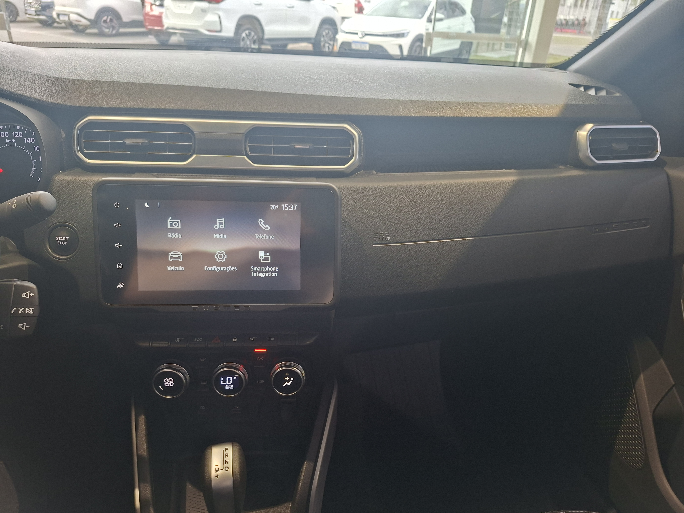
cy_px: 256
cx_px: 342
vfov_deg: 58.9
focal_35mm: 23
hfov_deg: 73.9
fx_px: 454
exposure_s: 1/120
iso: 320
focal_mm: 5.54
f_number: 1.8
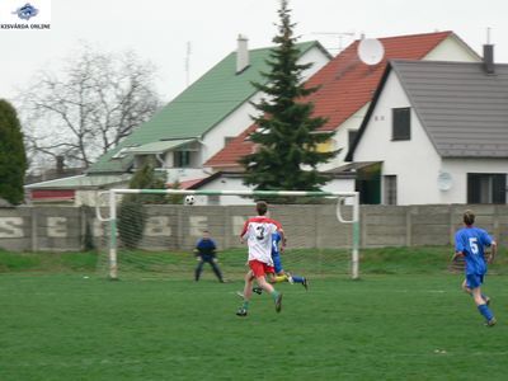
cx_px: 254
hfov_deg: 9.6
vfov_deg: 7.2
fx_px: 3023
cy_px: 190
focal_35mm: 206
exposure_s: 1/80
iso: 64
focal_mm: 35.4
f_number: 3.3
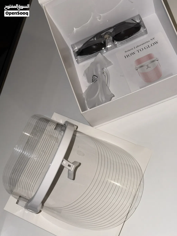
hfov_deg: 30.3
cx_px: 88
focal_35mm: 48
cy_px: 118
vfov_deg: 39.7
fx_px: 327
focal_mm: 6.76
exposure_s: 1/48
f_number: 1.78
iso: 50
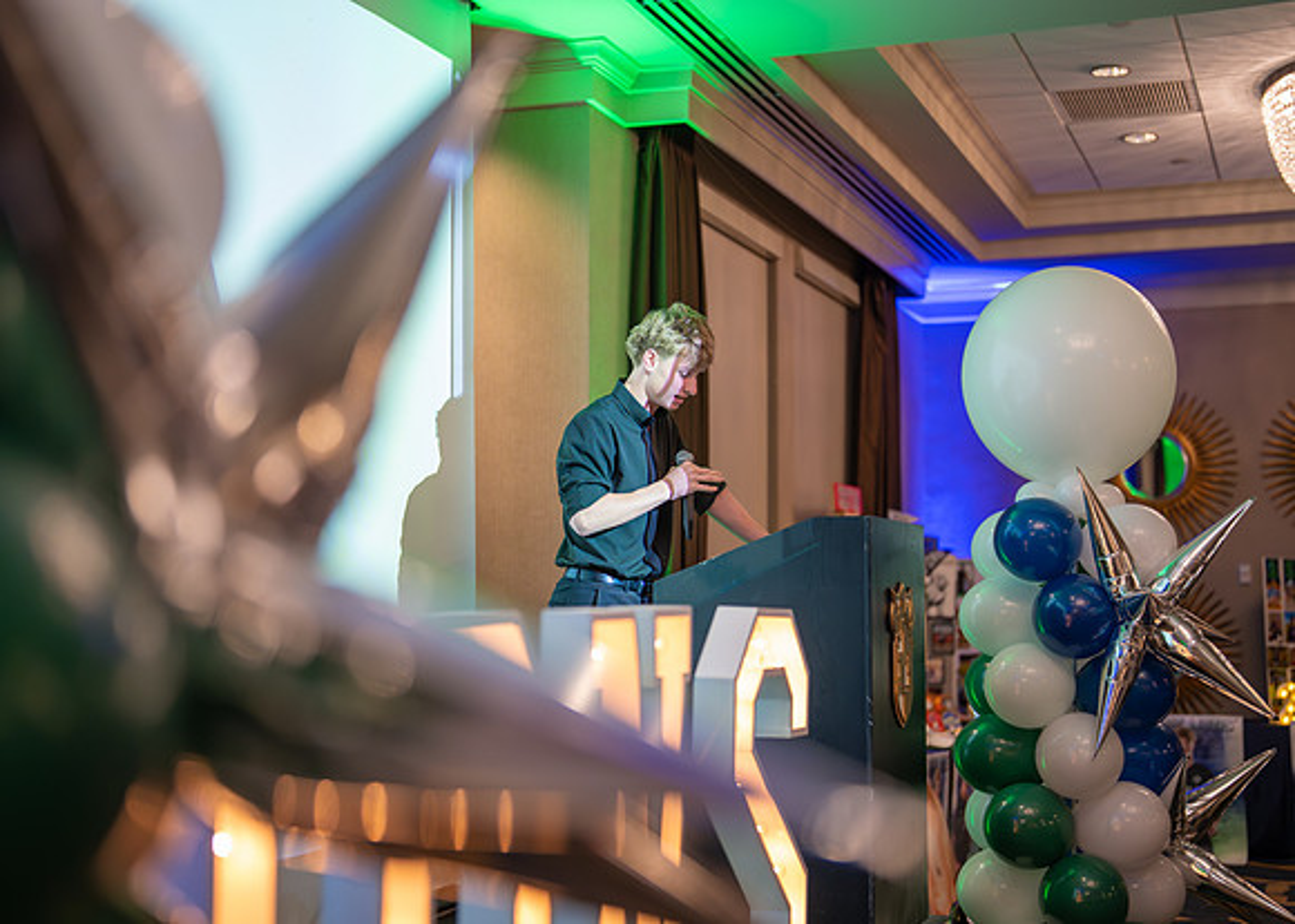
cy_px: 462
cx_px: 648
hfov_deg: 36.9
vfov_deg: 26.8
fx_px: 1940
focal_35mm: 53
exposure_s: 1/400
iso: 1250
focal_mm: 50
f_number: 1.2
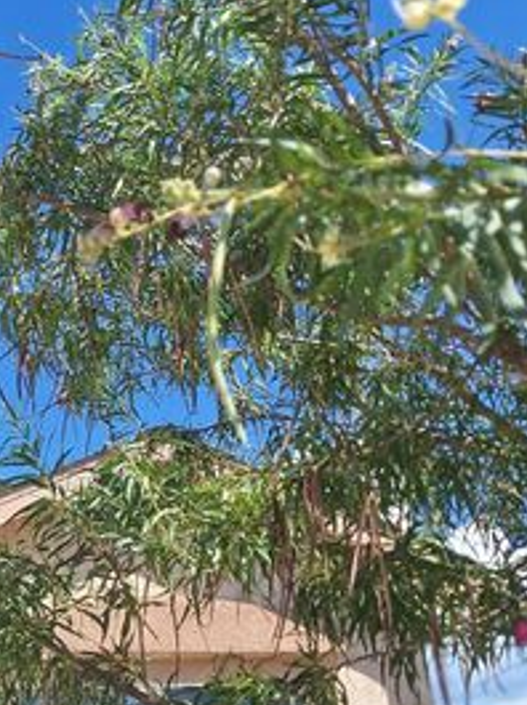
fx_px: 1180
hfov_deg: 23.1
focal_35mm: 58
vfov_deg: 33.1
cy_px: 435
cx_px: -104
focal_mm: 5.54
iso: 40
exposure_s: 1/3135
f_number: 1.8
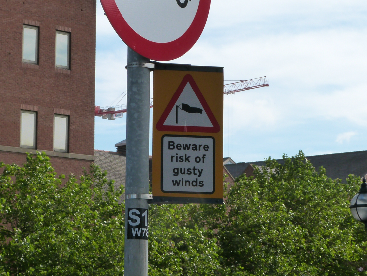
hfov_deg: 25.0
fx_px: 827
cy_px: 138
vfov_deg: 18.9
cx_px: 184
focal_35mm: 78
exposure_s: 1/320
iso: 160
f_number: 5.6
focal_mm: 14.1
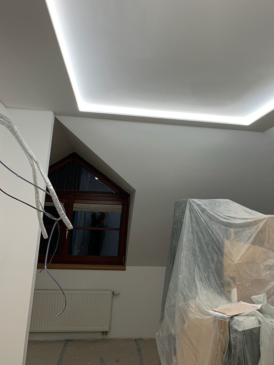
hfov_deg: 38.2
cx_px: 186
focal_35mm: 37
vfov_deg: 49.3
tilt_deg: +12.2
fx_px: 391
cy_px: 124
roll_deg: -1.4
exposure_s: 1/98
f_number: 1.8
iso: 64
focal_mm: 4.25
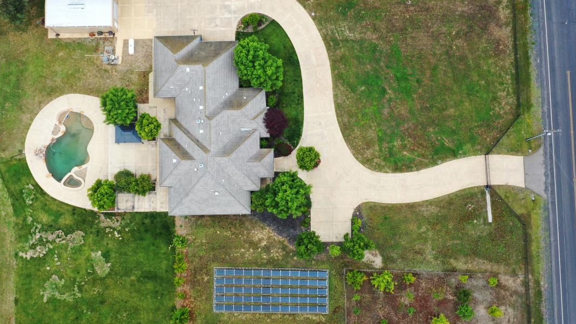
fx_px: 626
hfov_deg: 49.3
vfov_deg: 29.0
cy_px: 157
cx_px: 267
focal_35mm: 41
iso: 160
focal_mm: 10.26
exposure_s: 1/30
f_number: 9
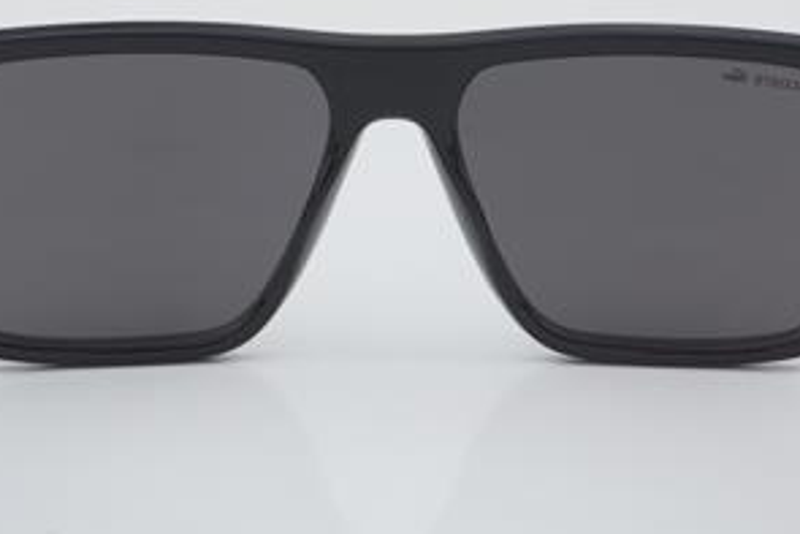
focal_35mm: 112
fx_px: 2483
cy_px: 187
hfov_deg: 18.3
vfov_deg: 12.3
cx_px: 393
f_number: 32
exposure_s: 1/3
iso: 100
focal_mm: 55
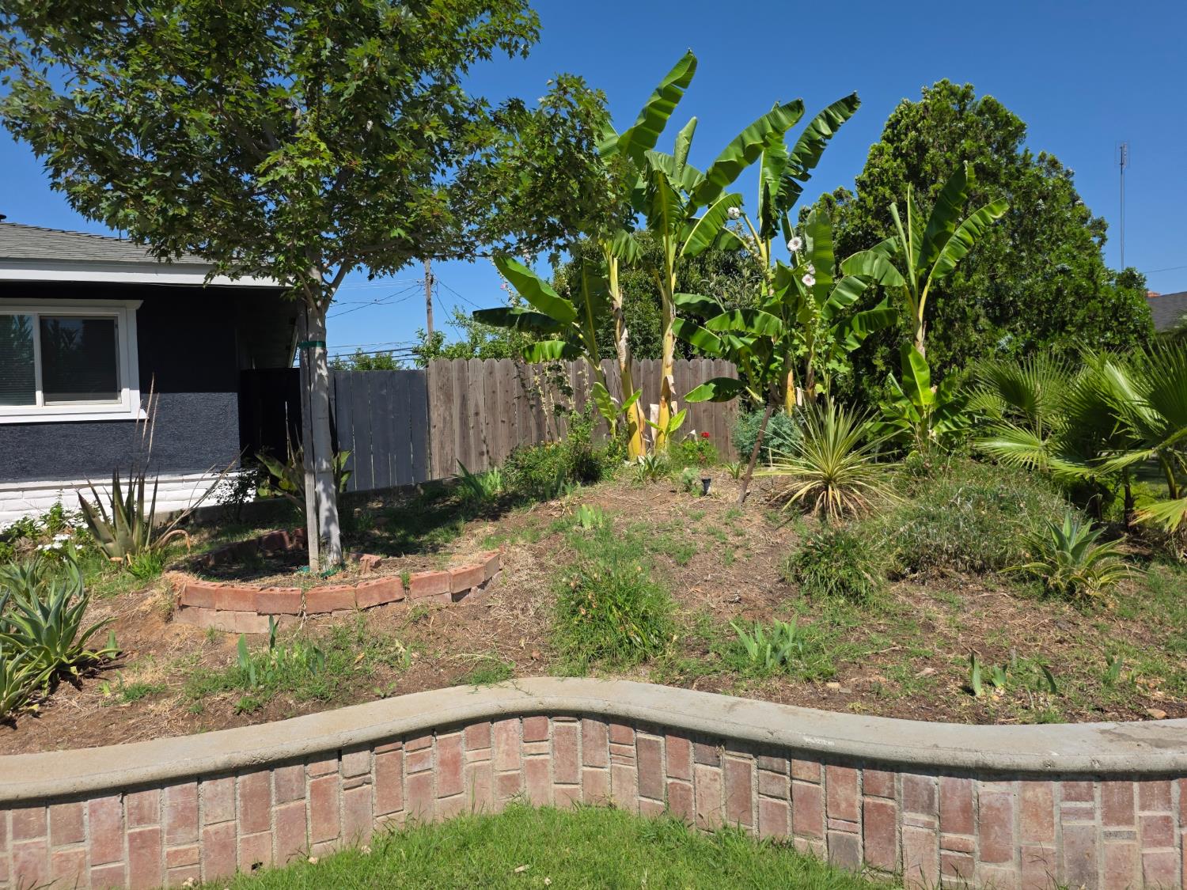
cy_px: 445
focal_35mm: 23
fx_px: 789
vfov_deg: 58.9
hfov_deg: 73.9
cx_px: 594
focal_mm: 6.25
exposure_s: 1/6574
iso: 80
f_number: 1.7
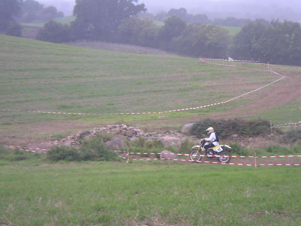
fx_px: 904
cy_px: 113
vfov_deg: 14.2
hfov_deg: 18.9
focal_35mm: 104
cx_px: 150
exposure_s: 1/125
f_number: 3.9
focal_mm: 16
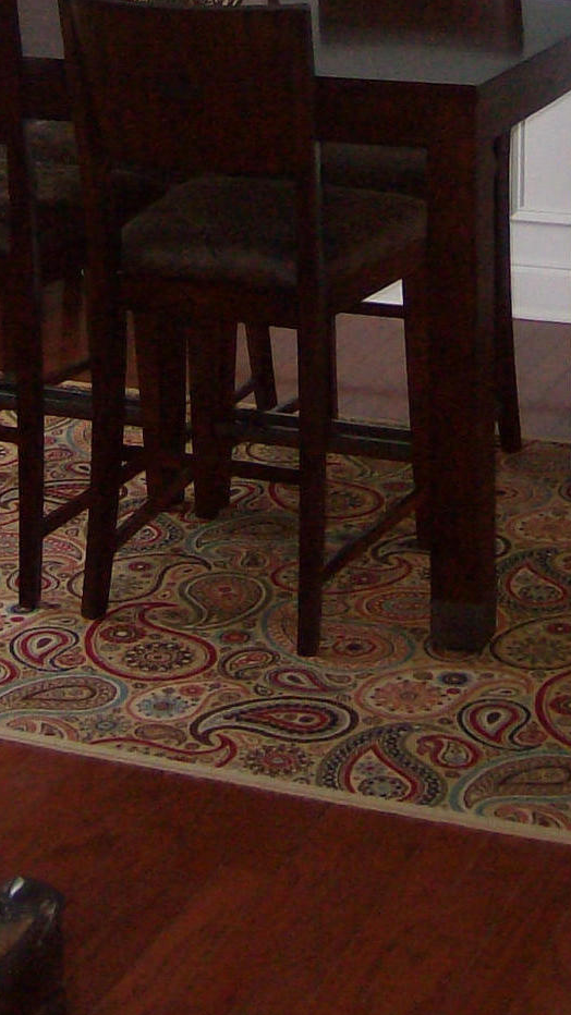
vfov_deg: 23.9
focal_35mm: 84
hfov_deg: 14.4
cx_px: 347
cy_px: -53
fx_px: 2262
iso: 200
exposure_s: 1/60
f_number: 2.8
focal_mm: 6
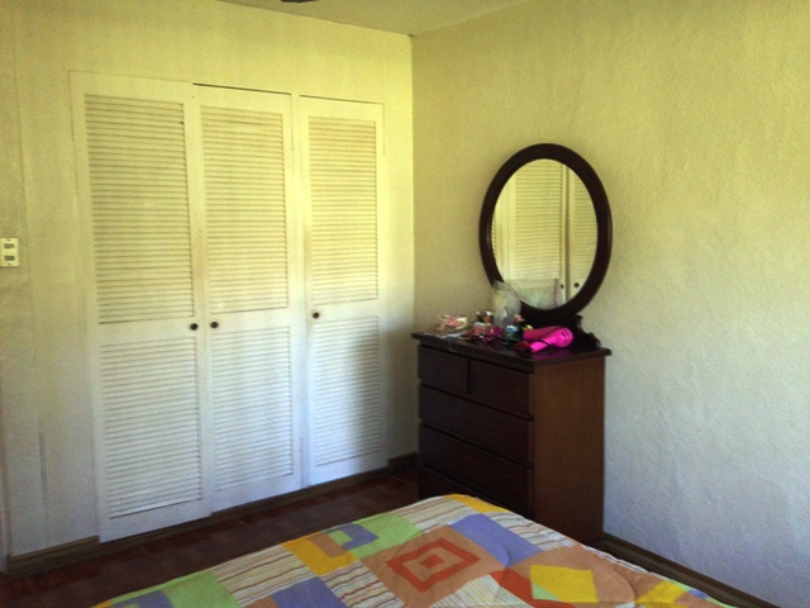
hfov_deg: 55.4
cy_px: 304
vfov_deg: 42.9
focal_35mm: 33
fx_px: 772
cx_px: 405
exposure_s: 1/20
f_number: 2.4
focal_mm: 4.12
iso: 160
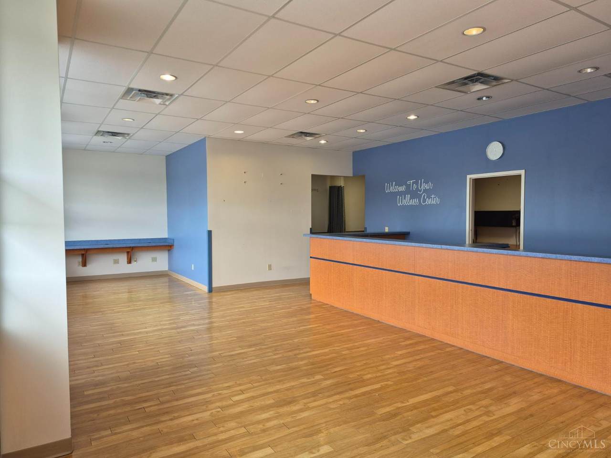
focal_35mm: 23
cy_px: 229
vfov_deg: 58.9
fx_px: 406
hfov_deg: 73.9
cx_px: 306
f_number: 1.8
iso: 50
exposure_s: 1/120
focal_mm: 5.4
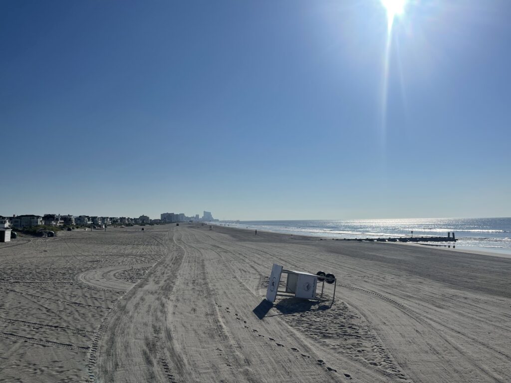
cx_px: 256
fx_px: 369
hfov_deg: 69.4
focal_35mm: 25
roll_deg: +0.6
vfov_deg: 54.9
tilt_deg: +2.8
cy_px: 192
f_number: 1.6
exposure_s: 1/20833
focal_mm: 5.1
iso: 32
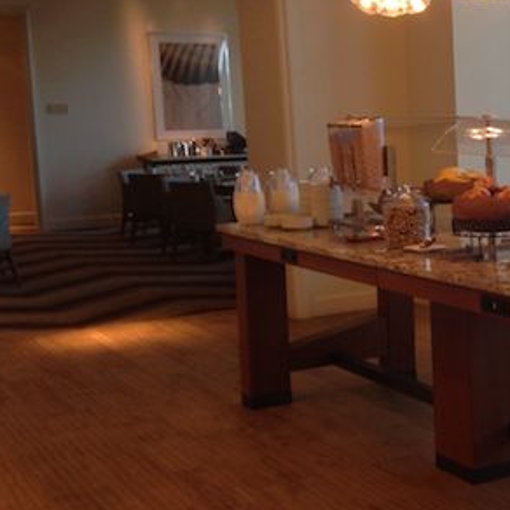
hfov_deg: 23.1
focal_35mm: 70
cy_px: 245
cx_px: 568
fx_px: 1167
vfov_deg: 24.7
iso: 50
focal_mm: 4.12
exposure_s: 1/20
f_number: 2.4
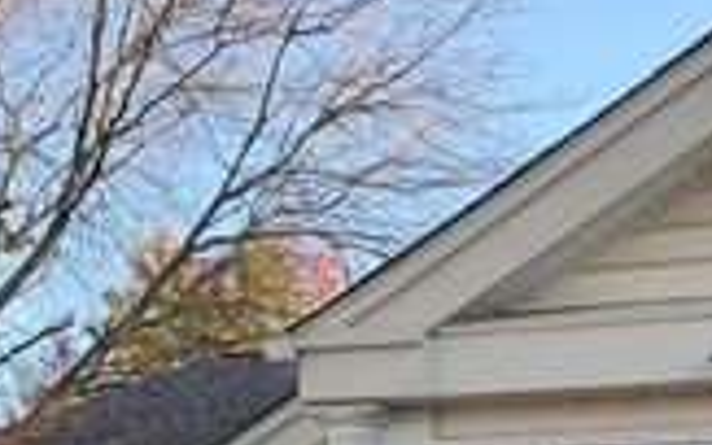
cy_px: 657
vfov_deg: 15.5
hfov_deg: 25.6
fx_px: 1514
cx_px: 642
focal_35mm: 78
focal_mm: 6.76
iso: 100
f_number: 1.78
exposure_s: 1/805
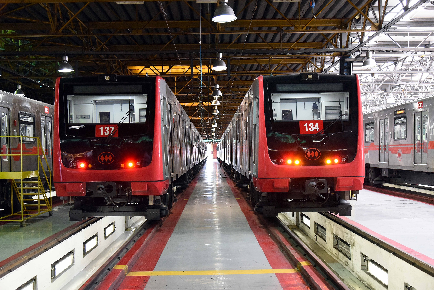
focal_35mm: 44
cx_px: 217
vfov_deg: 30.5
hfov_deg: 44.5
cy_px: 145
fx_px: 531
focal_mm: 44
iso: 4000
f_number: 5
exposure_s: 1/125
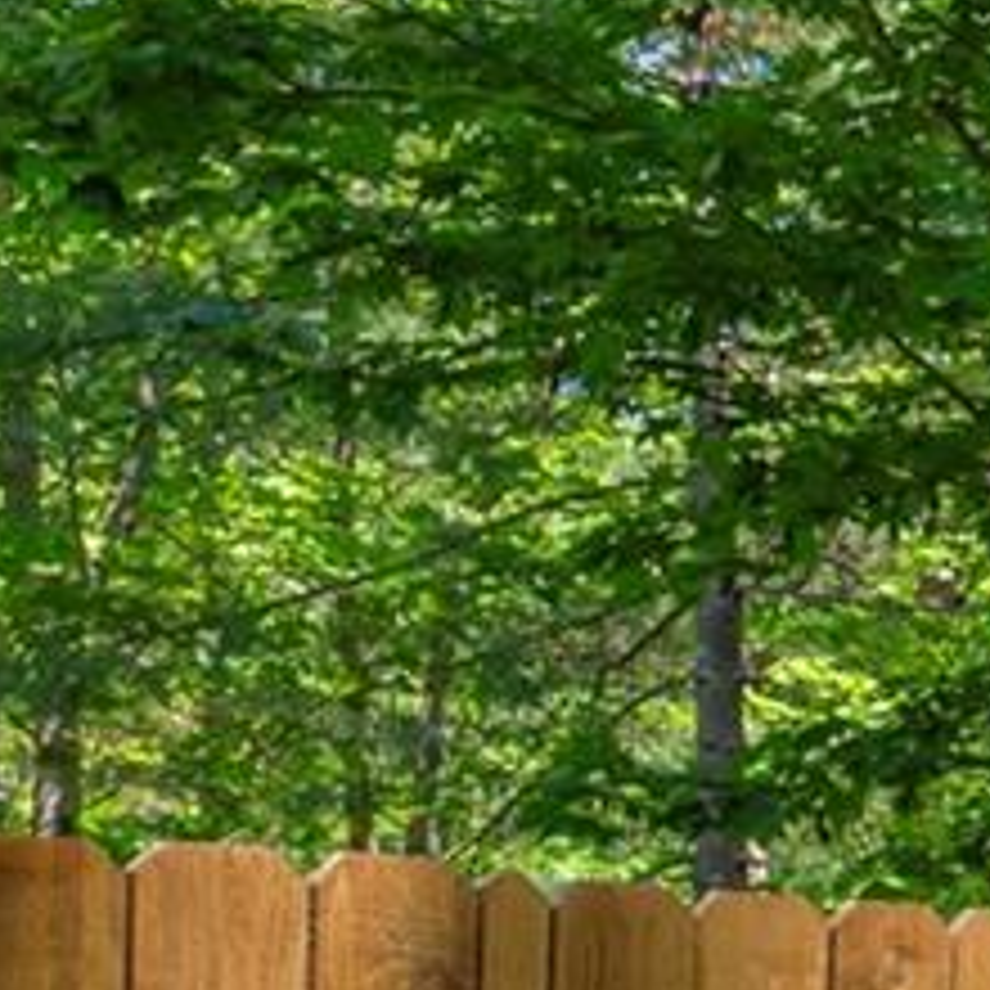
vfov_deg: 15.2
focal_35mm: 111
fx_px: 3592
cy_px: 1138
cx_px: 3362
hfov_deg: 9.7
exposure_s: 1/640
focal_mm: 14
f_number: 7.1
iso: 320
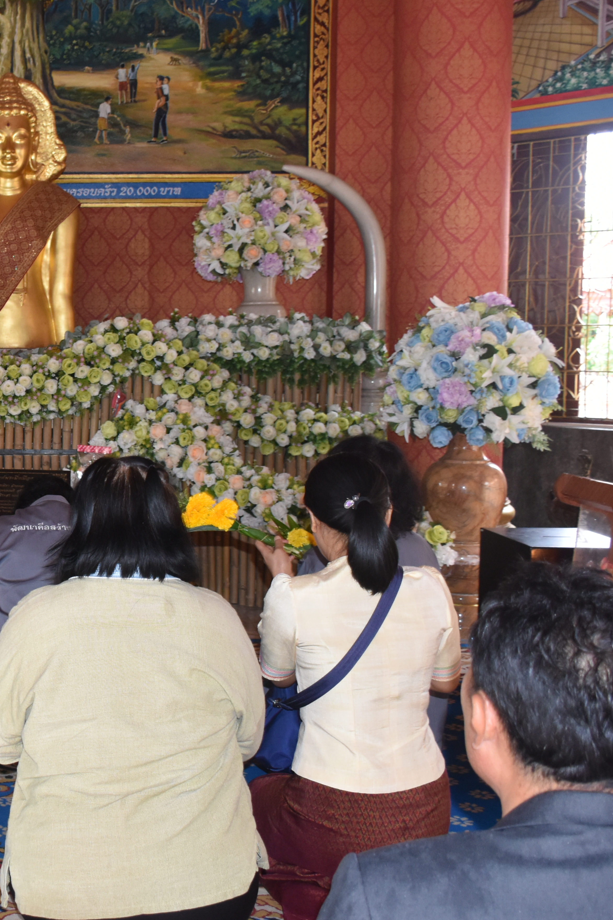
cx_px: -60
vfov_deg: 42.7
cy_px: 418
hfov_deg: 26.9
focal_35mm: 46
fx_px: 1175
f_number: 3.5
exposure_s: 1/60
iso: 1000
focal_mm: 18
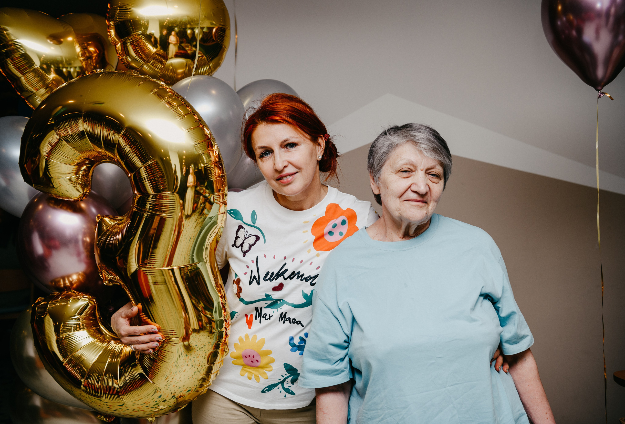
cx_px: 297
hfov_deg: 46.5
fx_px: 728
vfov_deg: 32.5
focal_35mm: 42
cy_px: 206
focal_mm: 40
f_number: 4
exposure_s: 1/160
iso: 200
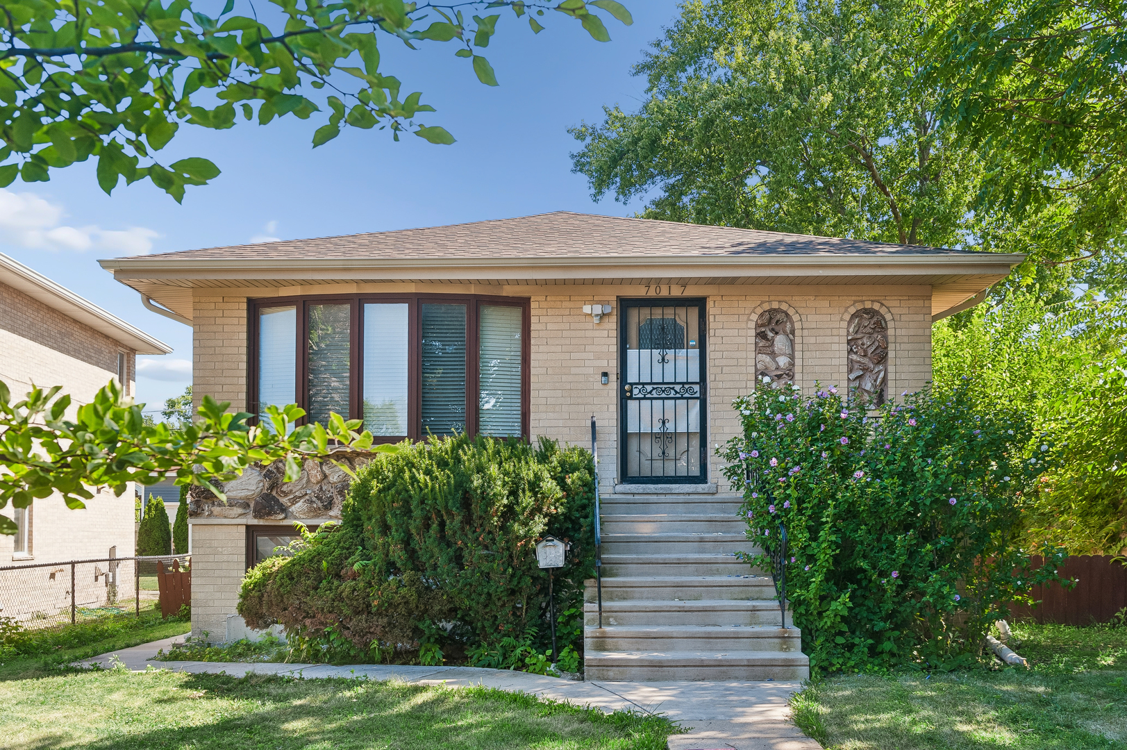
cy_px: 375
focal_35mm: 35
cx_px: 564
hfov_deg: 54.5
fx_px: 1095
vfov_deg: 37.8
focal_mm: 35
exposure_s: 1/200
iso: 400
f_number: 8
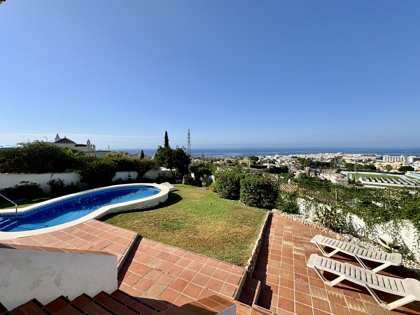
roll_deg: +0.7
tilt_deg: -1.3
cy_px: 148
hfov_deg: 98.2
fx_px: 182
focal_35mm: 15
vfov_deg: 81.7
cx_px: 206
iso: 50
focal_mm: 2.22
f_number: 2.2
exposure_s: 1/2674
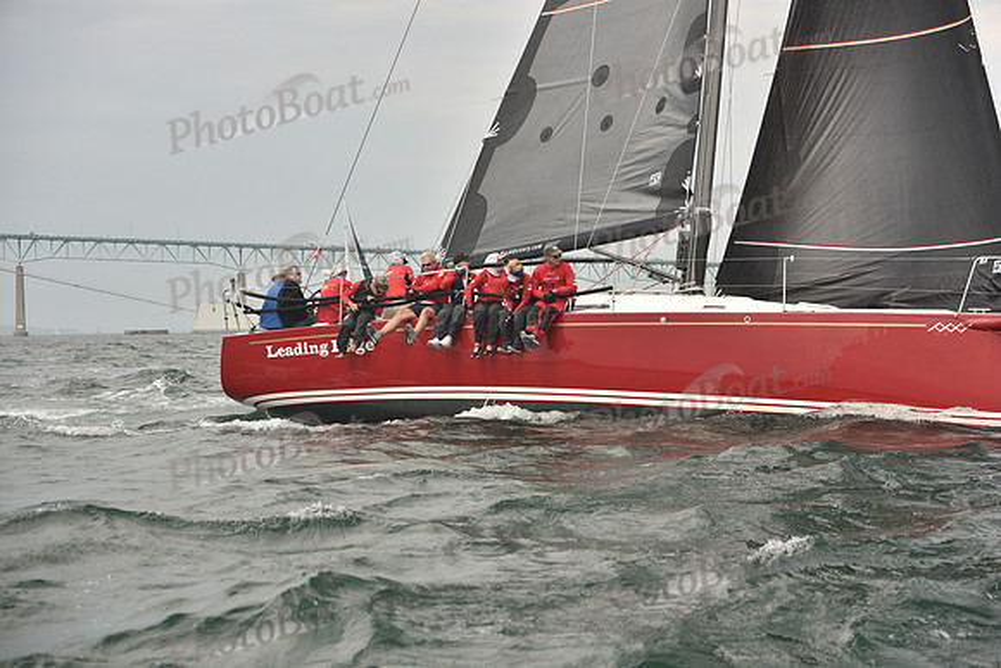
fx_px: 1947
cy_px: 334
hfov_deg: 28.8
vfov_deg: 19.5
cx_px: 500
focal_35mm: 70
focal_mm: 70
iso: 250
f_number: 5
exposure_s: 1/640
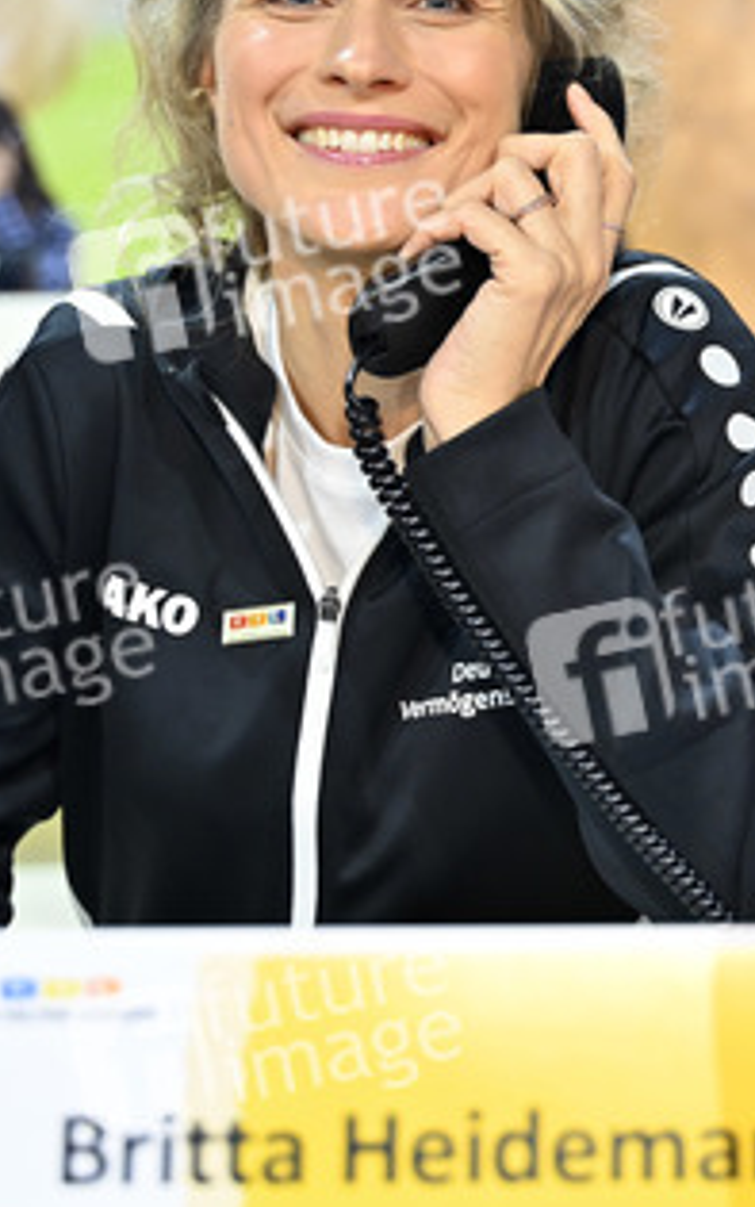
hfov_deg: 24.4
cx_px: 376
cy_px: 464
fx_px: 1744
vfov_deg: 38.0
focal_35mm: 53
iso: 1250
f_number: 2.8
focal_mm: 41
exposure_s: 1/200
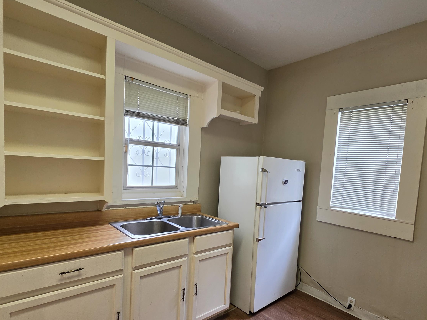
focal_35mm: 18
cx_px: 248
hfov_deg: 87.0
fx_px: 222
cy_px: 186
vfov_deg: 71.1
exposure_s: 1/120
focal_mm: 2.2
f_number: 1.9
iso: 125
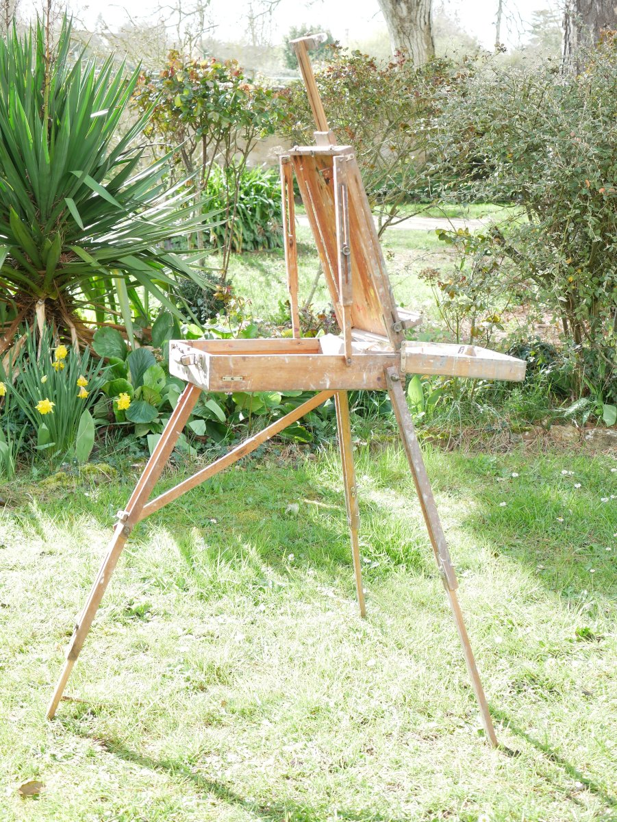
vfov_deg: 32.2
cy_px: 411
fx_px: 1425
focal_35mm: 60
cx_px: 308
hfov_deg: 24.4
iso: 200
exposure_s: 1/160
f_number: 4
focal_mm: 30
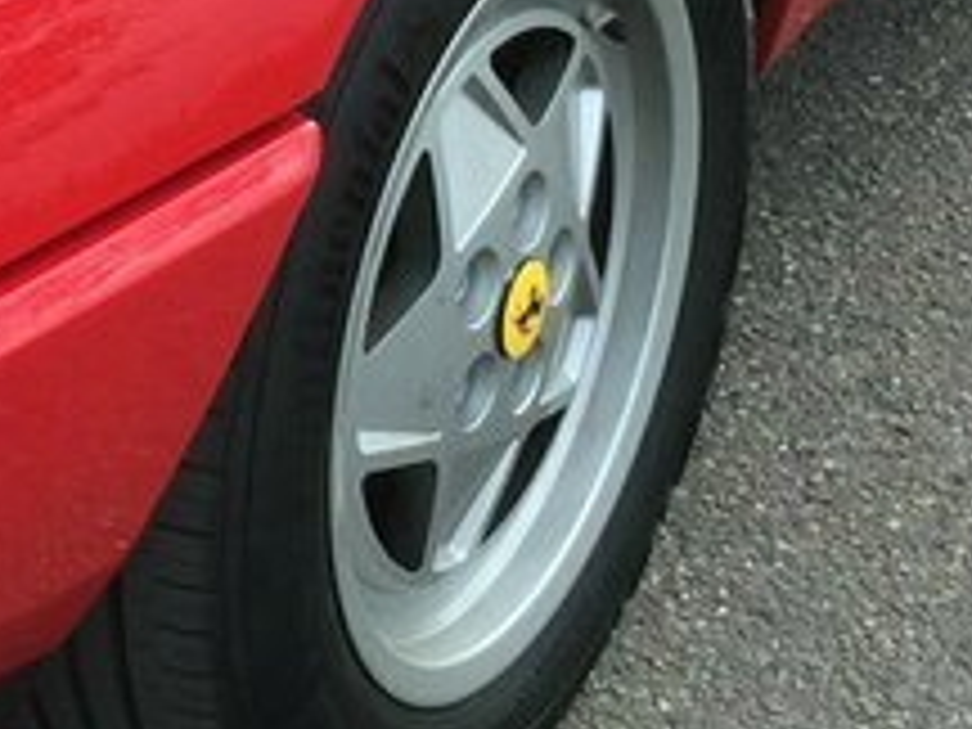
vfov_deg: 9.0
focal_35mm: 161
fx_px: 4521
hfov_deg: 12.0
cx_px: -216
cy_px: -405
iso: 32
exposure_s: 1/471
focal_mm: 4.15
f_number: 2.2
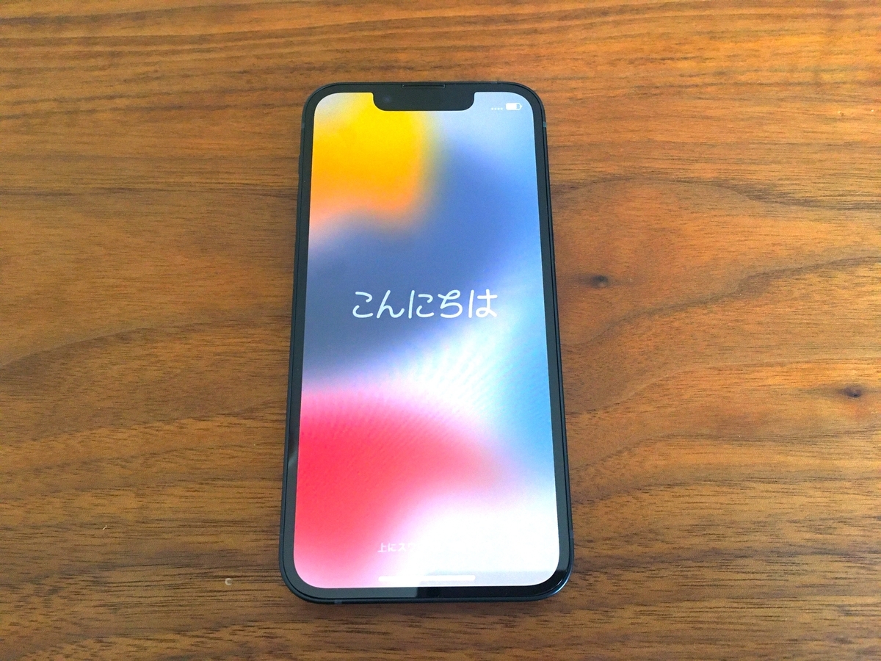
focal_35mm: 29
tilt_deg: -69.4
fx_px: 738
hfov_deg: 61.7
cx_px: 440
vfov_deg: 48.2
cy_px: 330
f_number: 2.2
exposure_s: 1/30
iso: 125
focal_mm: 4.15
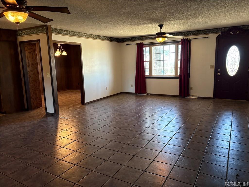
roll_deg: +1.6
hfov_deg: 67.3
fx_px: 187
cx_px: 124
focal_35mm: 26
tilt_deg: -8.9
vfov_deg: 53.1
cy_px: 94
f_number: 1.6
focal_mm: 5.96
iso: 250
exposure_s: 1/60
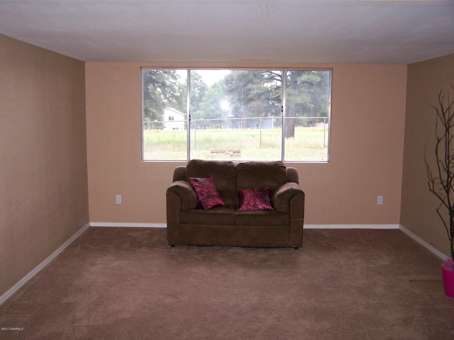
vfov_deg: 37.7
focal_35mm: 38
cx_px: 227
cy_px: 170
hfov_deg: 49.0
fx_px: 498
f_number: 2.8
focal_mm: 6.3
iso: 160
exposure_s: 1/60
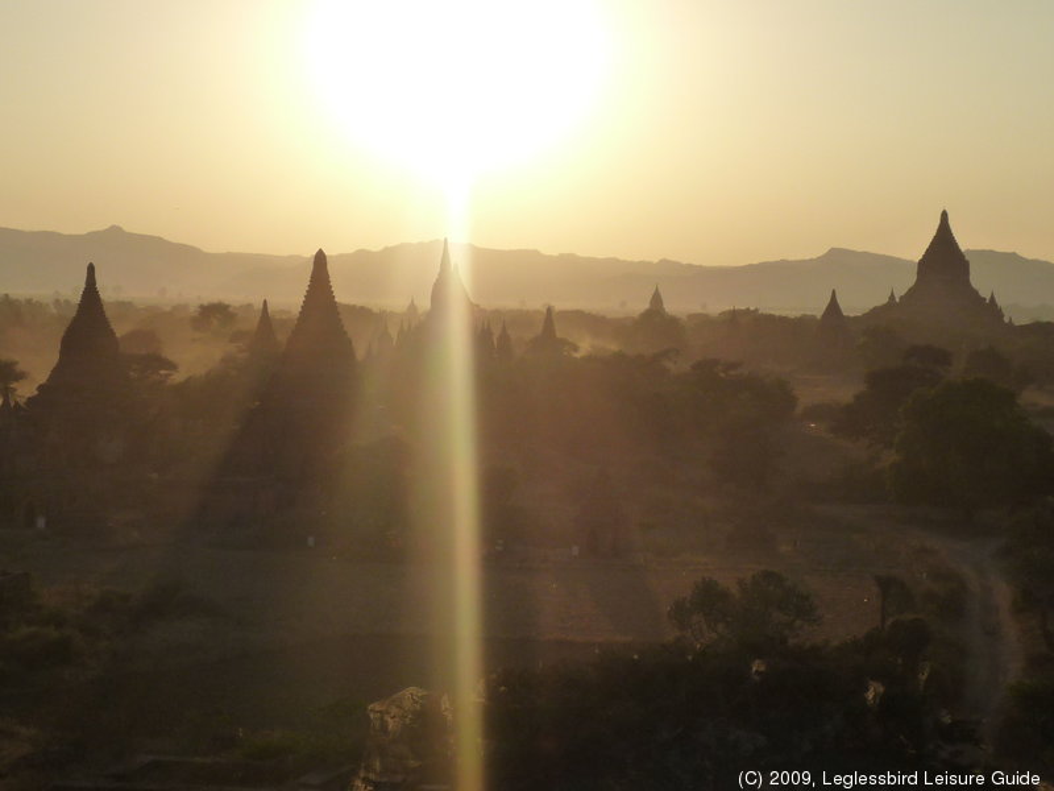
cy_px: 396
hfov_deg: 21.3
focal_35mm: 92
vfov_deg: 16.1
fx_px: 2801
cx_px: 527
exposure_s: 1/800
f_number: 6.3
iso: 160
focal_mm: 11.3
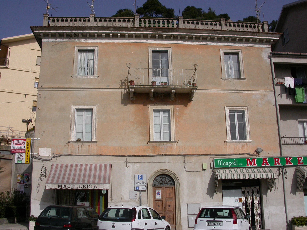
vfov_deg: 37.7
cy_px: 115
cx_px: 154
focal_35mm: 38
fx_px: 337
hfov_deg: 49.0
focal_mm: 7.85
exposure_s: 1/748
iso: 100
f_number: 7.5
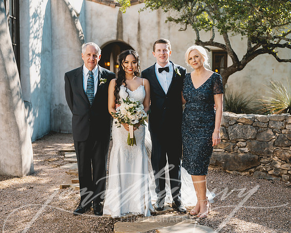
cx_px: 146
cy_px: 107
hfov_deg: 38.3
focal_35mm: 49
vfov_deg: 31.0
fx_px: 419
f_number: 2.8
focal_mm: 40
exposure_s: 1/800
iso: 80
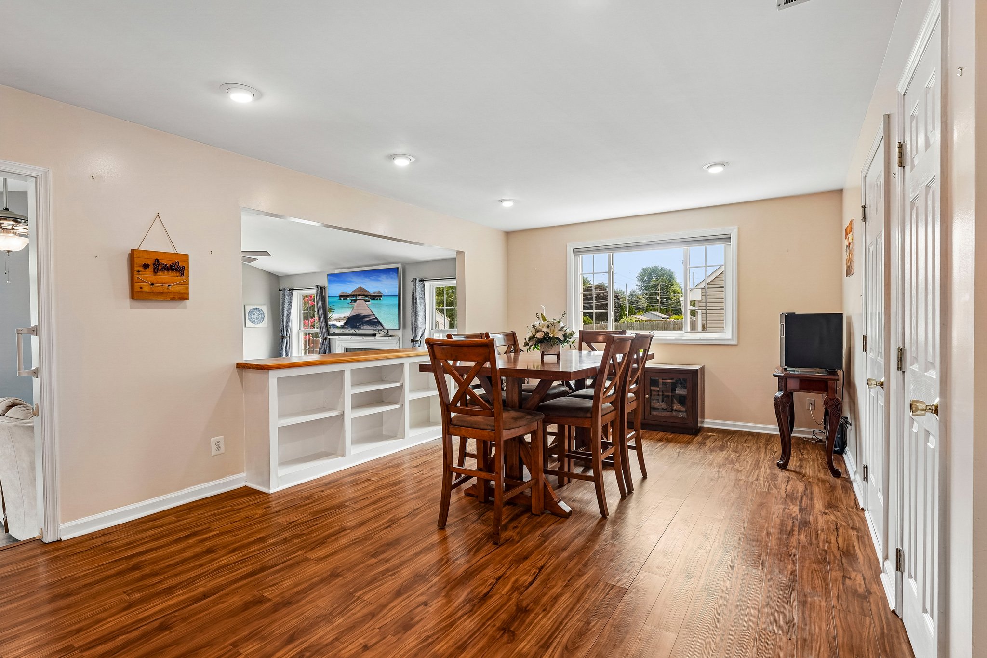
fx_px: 474
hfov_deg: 92.3
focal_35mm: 17
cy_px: 329
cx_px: 494
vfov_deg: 69.5
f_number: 8
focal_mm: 17.3
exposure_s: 1/50
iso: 500
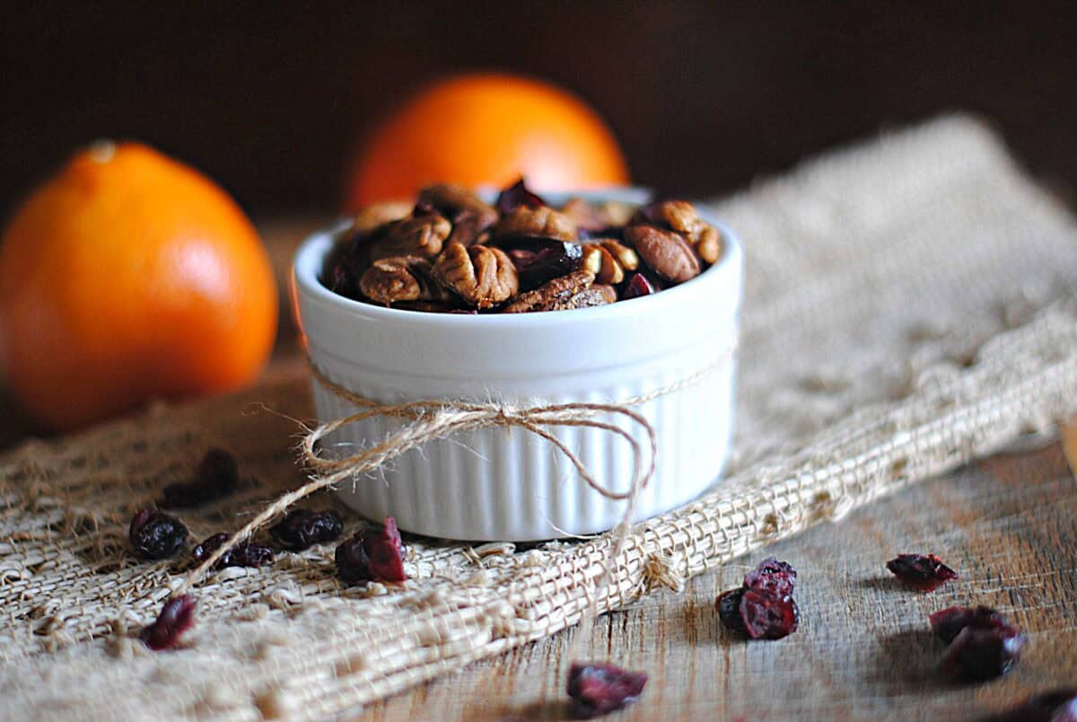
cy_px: 361
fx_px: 2247
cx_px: 538
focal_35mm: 75
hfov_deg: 27.0
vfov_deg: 18.2
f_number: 1.6
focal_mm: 50
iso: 100
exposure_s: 1/80
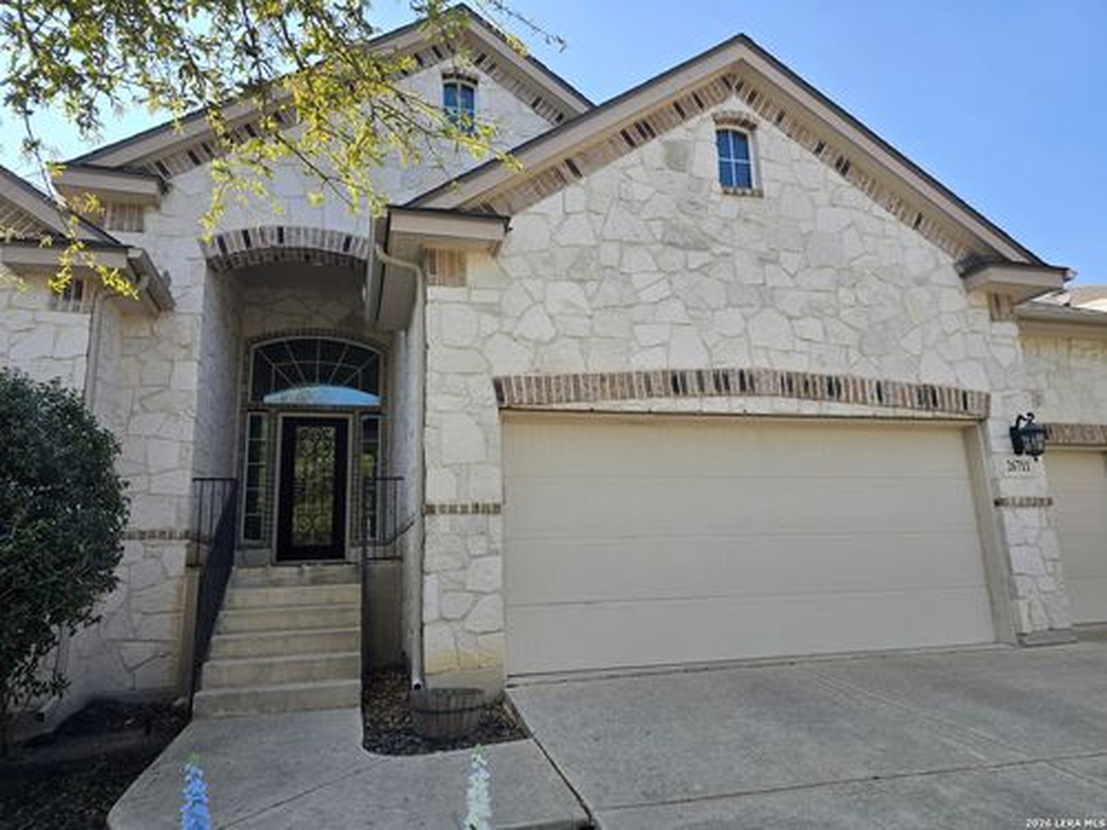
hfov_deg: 73.9
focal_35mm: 23
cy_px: 415
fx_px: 736
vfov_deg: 58.9
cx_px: 554
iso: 12
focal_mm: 6.3
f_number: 1.7
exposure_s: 1/383
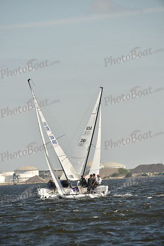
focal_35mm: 340
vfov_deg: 6.1
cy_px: 123
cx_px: 82
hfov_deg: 4.0
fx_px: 2322
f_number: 7.1
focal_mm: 340
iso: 250
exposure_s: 1/1250
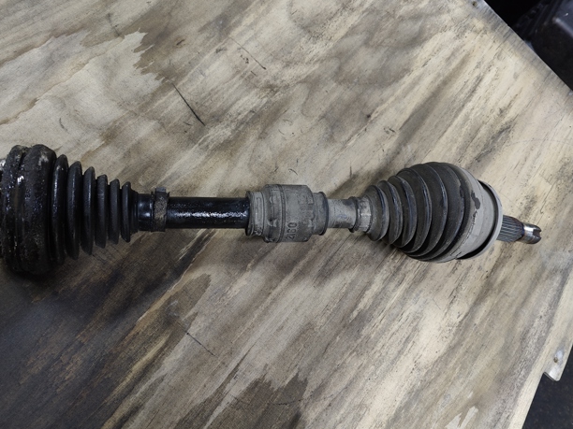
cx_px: 284
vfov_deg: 56.8
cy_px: 215
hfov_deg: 71.6
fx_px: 397
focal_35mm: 24
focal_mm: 6.06
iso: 400
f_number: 1.8
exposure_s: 1/33
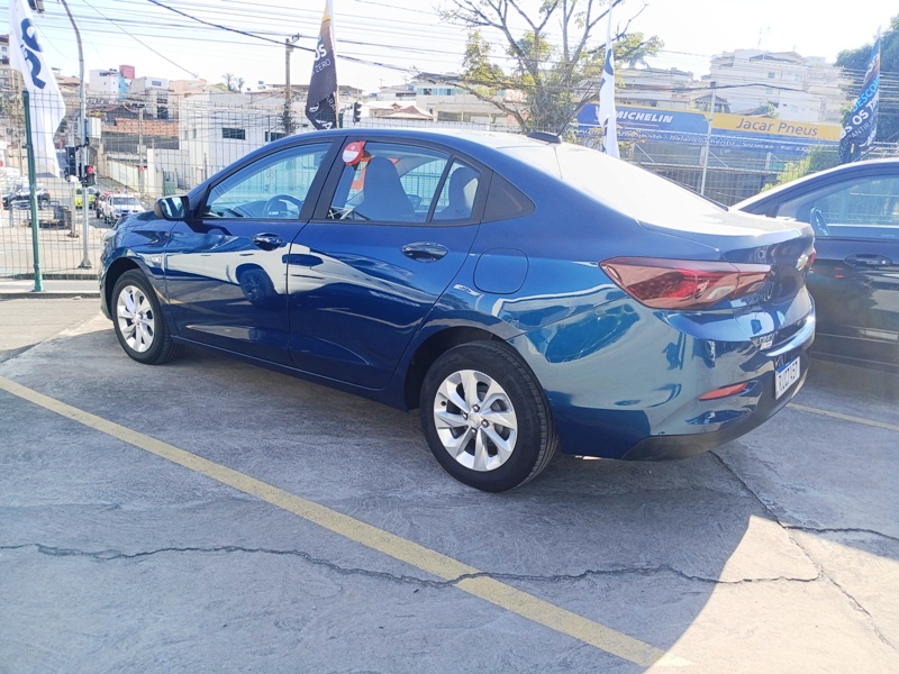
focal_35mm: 26
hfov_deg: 67.3
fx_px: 675
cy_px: 337
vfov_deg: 53.1
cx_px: 450
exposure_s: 1/120
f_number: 1.8
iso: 32
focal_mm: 3.98
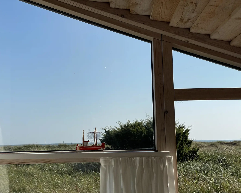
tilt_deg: +7.6
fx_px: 392
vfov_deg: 27.6
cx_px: 124
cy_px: 97
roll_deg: +1.9
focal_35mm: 55
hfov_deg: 34.2
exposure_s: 1/3425
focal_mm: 6
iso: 25
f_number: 2
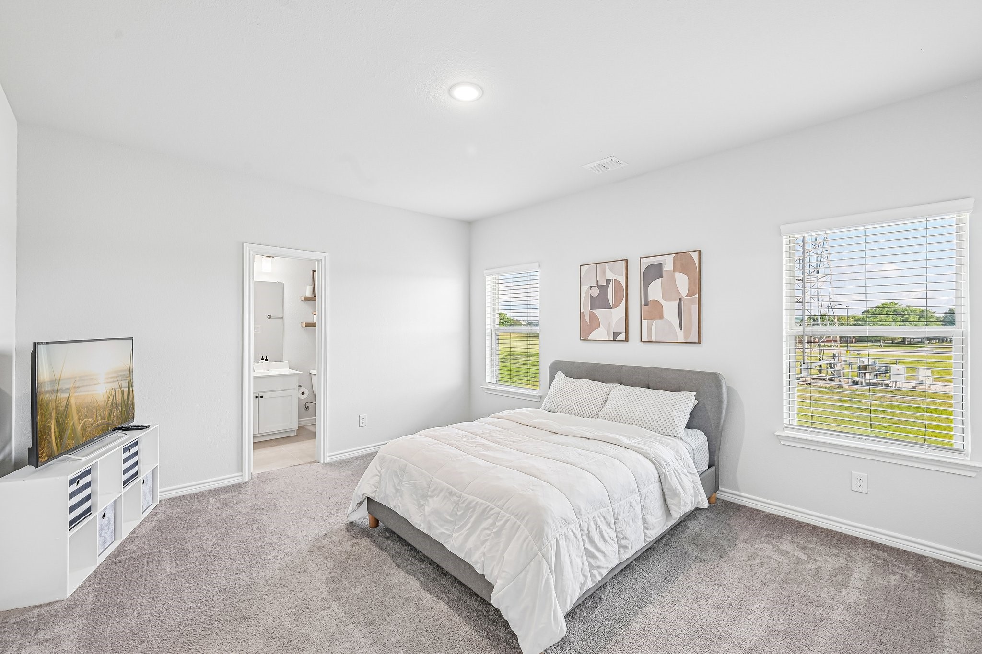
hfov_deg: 100.4
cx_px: 491
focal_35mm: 15
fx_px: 409
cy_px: 327
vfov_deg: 77.3
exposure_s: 1/40
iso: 400
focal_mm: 15
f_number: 8
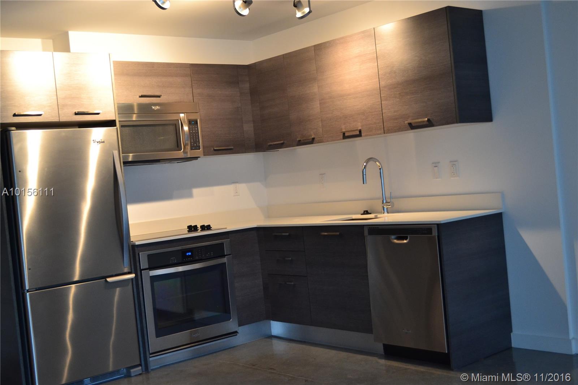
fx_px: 722
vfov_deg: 29.9
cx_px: 289
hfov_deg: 43.6
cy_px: 192
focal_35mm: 45
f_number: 4.5
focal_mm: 30
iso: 800
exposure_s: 1/30
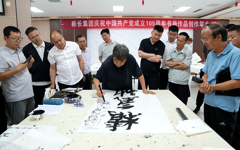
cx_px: 122
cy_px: 71
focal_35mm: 25
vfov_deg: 49.3
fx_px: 164
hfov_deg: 72.5
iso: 1600
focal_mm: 24
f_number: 4.5
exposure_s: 1/125
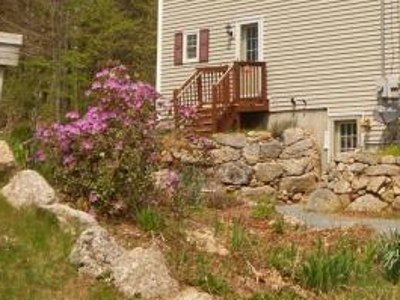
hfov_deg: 23.9
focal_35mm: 81
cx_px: 296
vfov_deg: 18.1
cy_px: 60
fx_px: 936
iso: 80
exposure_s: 1/800
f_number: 3.9
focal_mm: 6.7
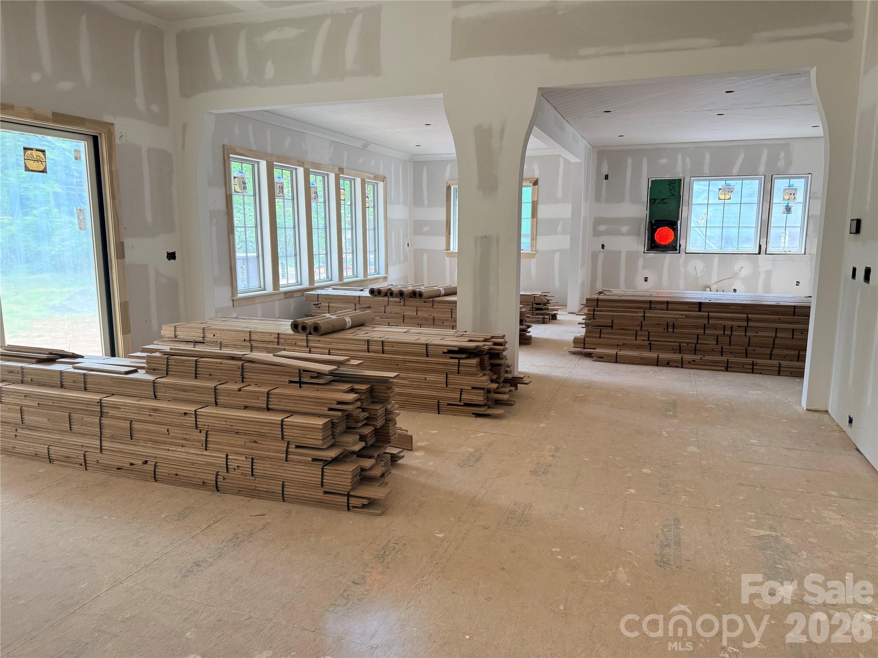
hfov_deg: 71.6
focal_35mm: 24
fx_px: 609
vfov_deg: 56.8
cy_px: 329
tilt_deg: -8.2
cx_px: 439
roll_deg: -0.4
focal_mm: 6.76
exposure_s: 1/196
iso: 160
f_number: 1.78
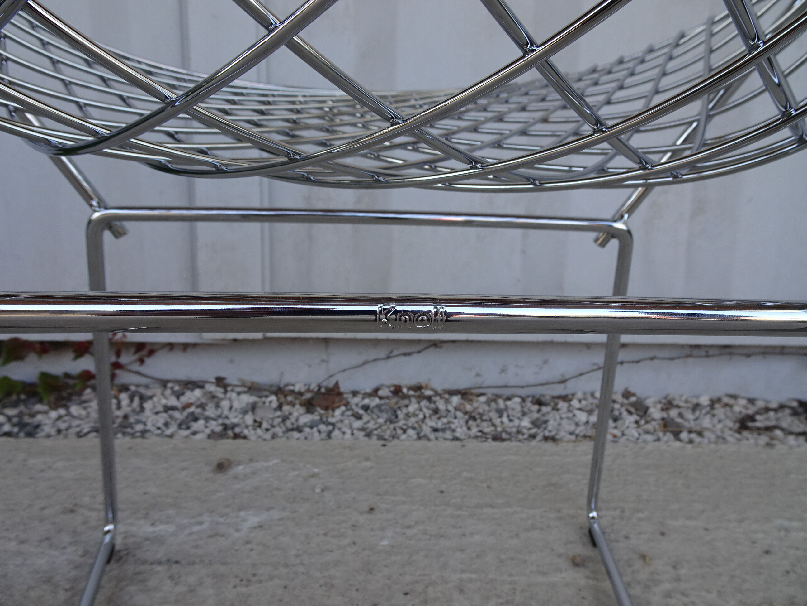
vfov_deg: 56.8
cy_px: 303
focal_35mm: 24
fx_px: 560
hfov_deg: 71.6
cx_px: 404
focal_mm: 4.1
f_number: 3.5
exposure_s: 1/125
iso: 80
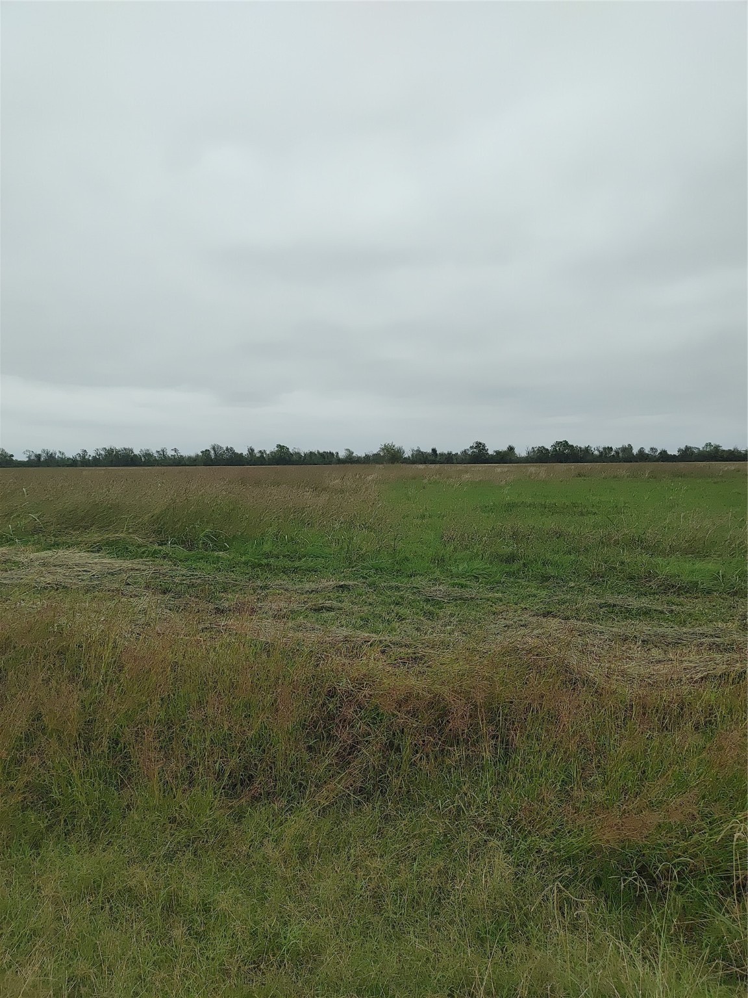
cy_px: 499
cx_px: 374
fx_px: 749
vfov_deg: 67.3
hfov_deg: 53.1
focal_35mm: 26
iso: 50
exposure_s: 1/654
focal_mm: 5.58
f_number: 1.8
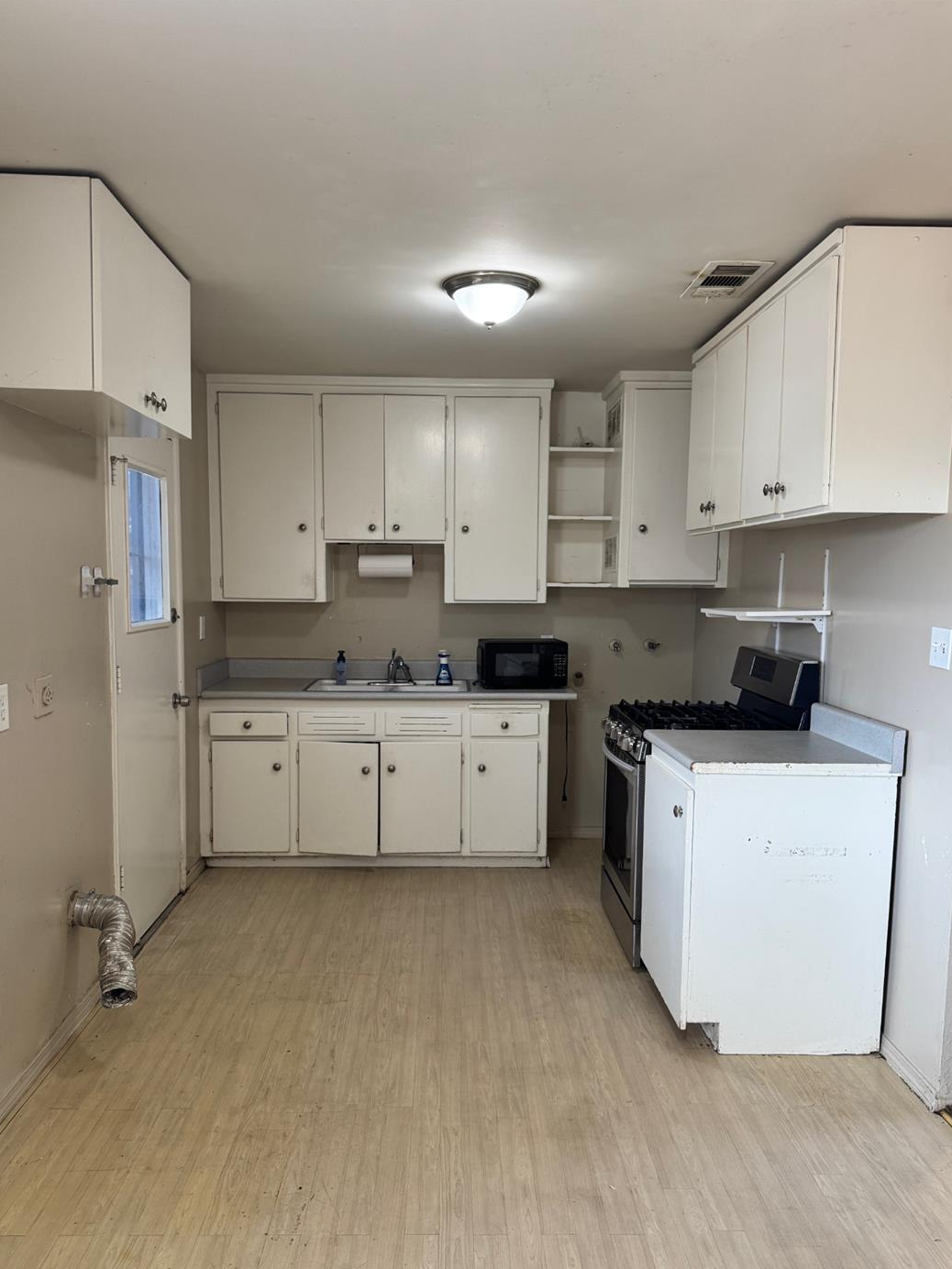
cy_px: 684
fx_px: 953
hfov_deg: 53.1
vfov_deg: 67.2
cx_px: 458
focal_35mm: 26
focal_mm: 6.76
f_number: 1.78
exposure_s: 1/120
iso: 200
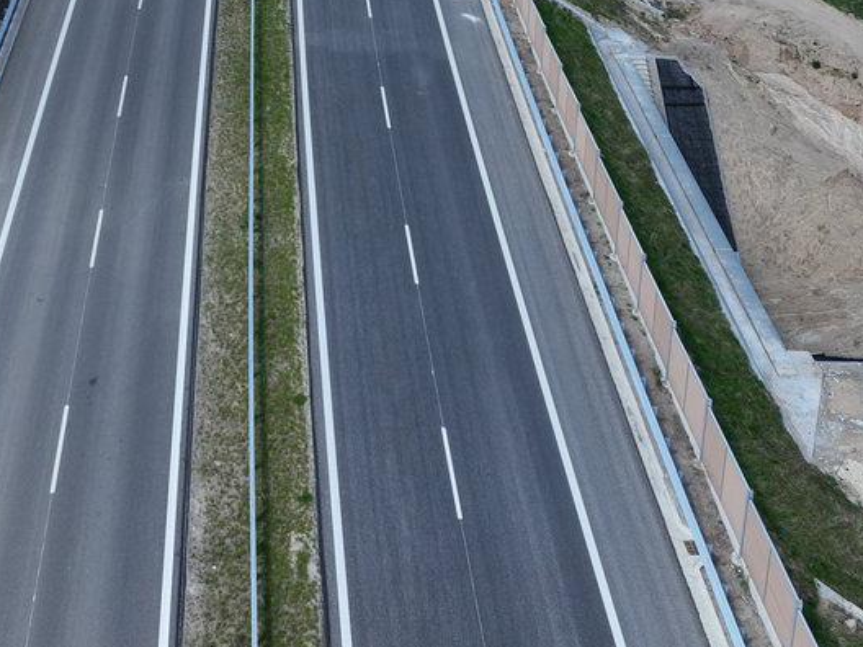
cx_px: 250
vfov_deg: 23.3
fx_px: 1496
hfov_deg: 31.8
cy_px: -24
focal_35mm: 60
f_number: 2.8
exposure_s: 1/1600
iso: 100
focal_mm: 12.29
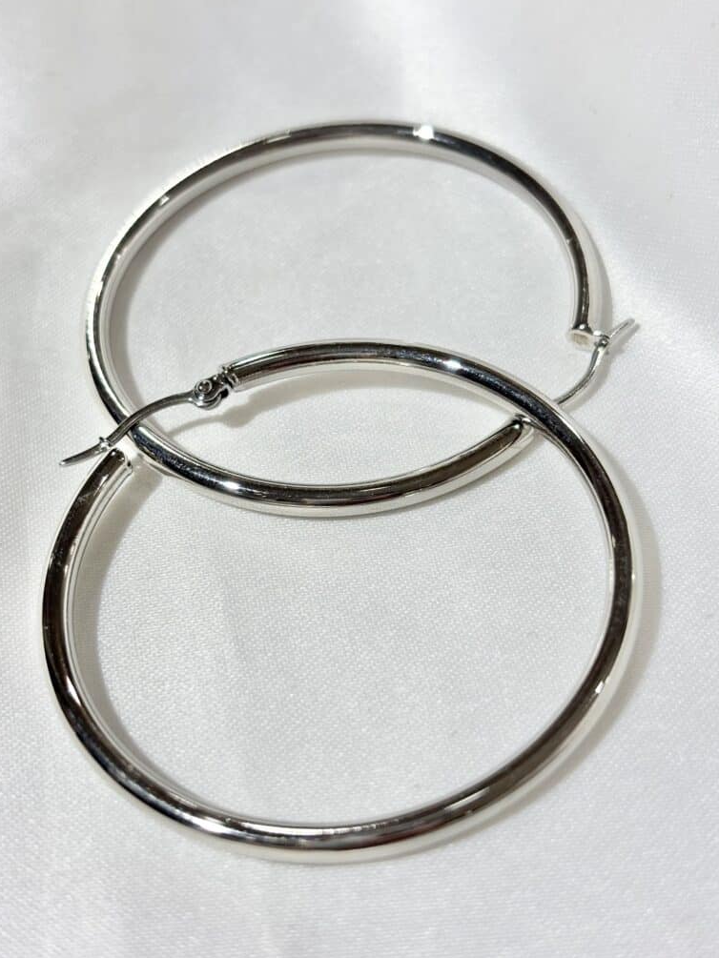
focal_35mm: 53
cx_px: 360
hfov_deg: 27.5
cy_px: 480
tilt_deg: -45.4
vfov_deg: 36.2
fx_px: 1467
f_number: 1.6
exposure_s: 1/272
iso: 32
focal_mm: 5.96
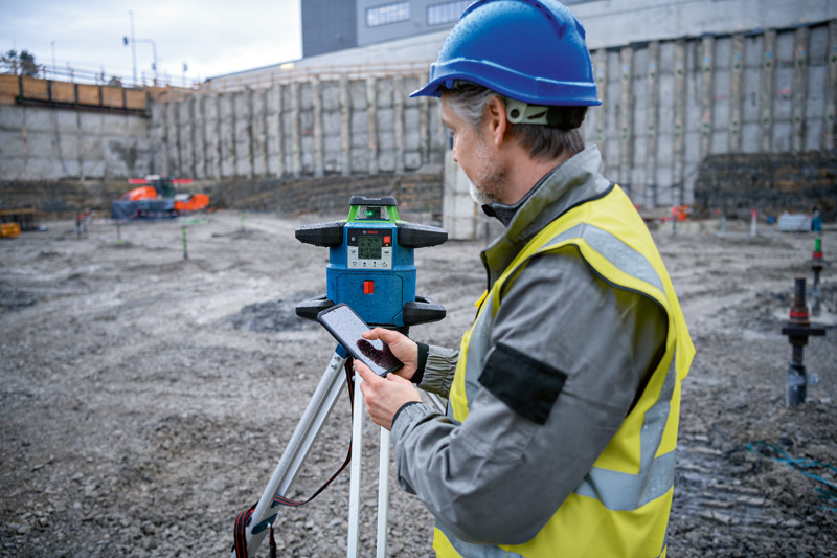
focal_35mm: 30
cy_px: 279
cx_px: 418
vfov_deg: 43.6
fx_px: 697
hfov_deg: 61.9
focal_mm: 30
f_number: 2.8
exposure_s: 1/160
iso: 200
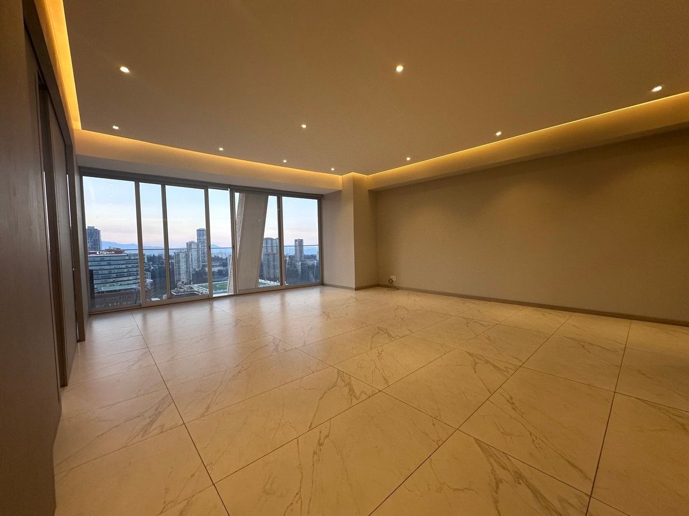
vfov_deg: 85.7
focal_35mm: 14
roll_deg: +0.9
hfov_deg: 102.1
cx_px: 344
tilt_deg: -2.7
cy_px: 258
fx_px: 279
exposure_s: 1/120
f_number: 2.2
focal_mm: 2.22
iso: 160
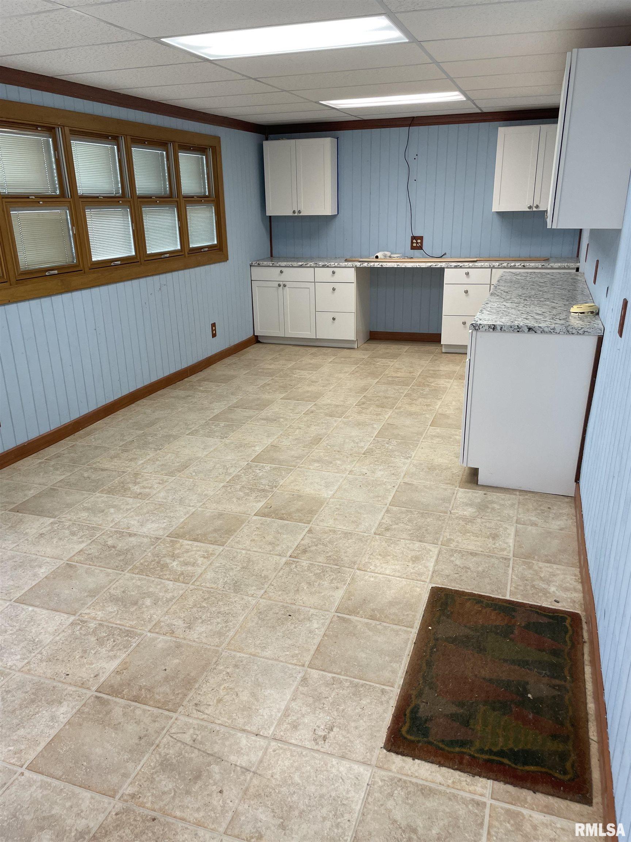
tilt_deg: -18.8
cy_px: 421
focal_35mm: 26
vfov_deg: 67.3
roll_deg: +1.3
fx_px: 632
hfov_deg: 53.1
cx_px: 316
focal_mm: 4.2
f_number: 1.6
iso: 64
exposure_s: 1/120
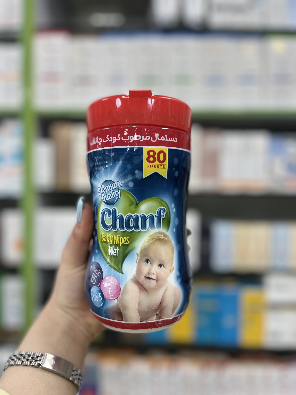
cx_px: 148
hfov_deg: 53.1
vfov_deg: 67.3
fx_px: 296
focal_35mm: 26
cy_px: 198
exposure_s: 1/100
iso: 64
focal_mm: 5.1
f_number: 1.6
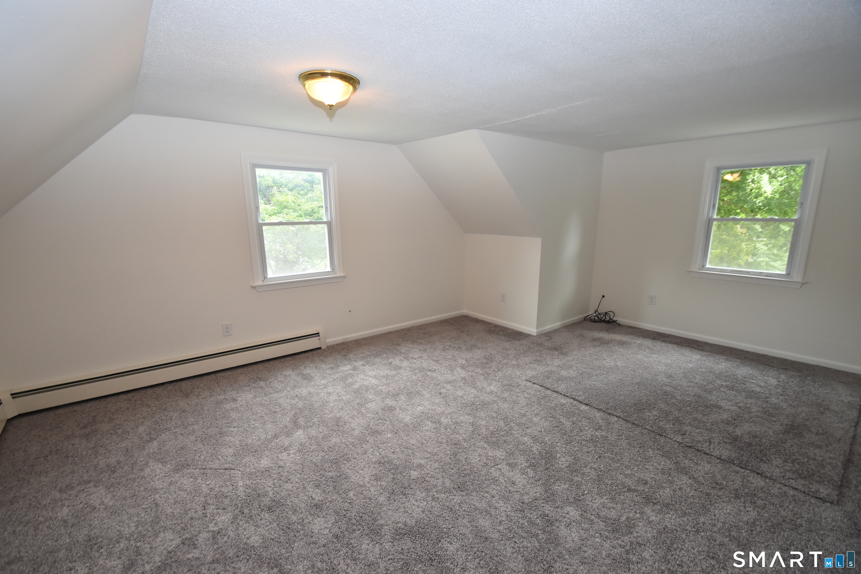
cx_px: 430
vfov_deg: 77.3
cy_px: 287
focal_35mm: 15
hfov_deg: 100.4
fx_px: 359
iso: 800
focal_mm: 10
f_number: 5.6
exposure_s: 1/125
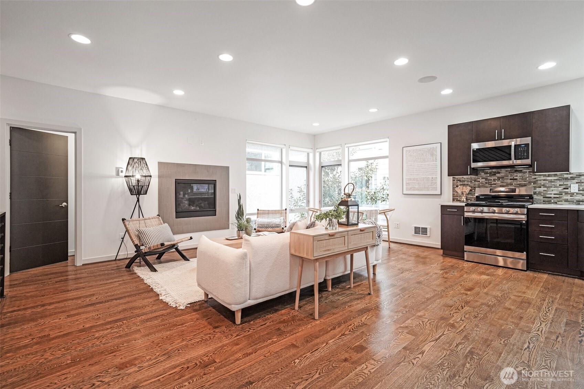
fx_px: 260
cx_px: 292
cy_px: 194
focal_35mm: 16
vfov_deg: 73.7
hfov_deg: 96.7
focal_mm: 16
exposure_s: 1/6
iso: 1600
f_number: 8
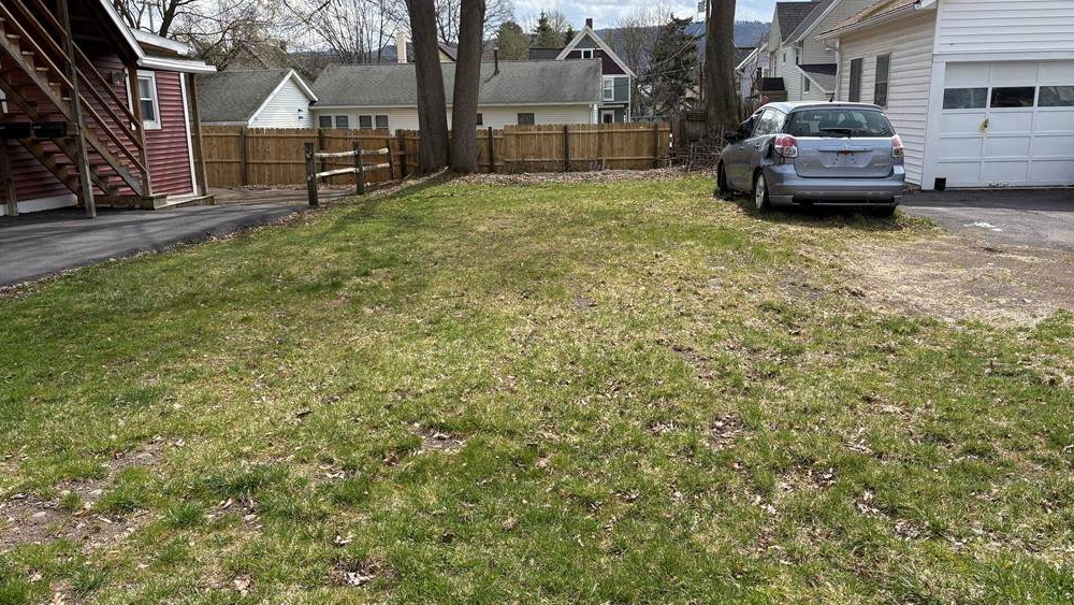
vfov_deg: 40.2
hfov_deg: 66.1
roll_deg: +1.5
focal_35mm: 29
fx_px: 826
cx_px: 546
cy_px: 301
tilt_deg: -11.6
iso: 50
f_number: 1.6
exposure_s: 1/2865
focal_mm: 5.96
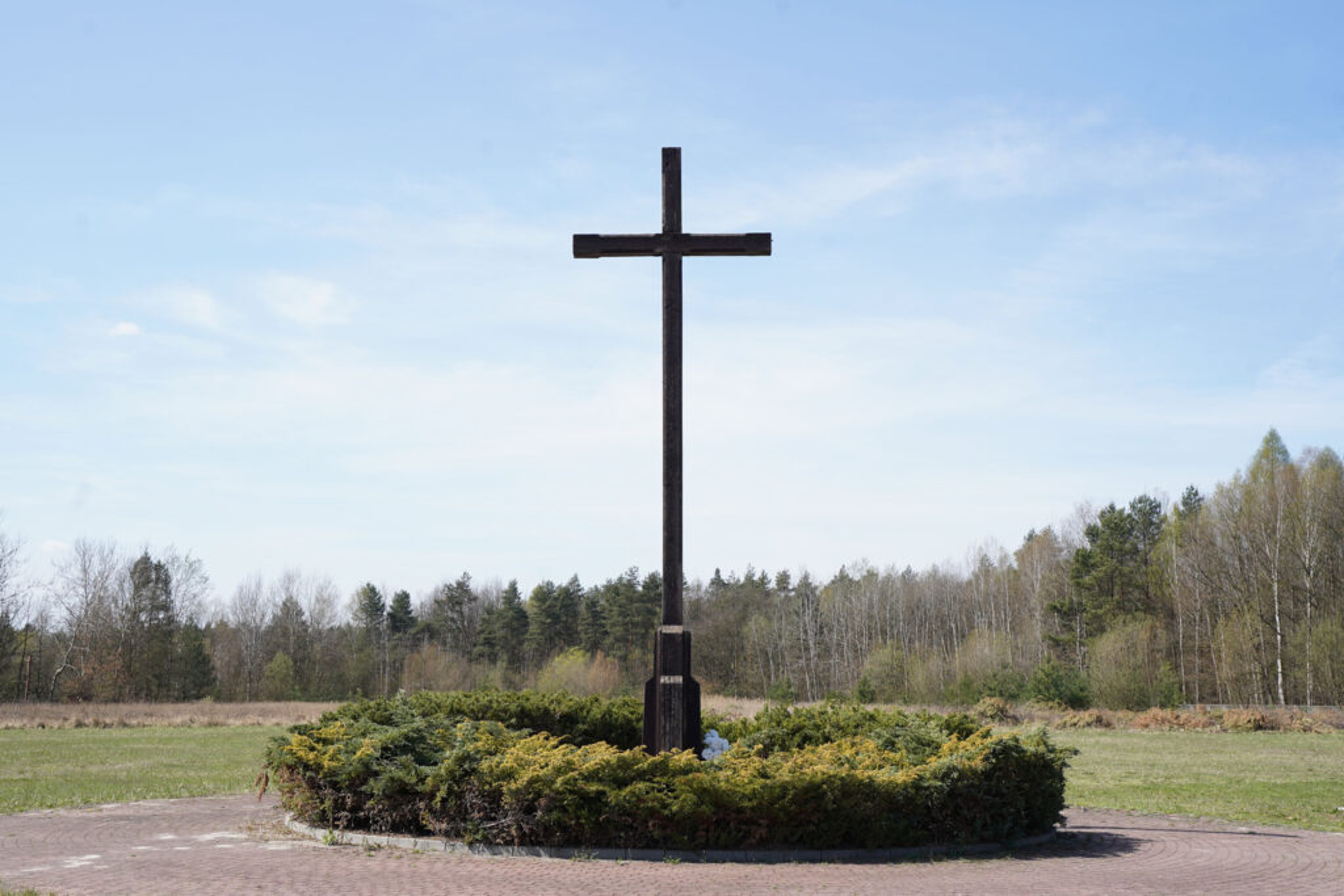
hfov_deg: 44.5
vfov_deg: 30.5
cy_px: 448
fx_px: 1643
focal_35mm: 44
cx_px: 672
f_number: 8
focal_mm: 44
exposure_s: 1/320
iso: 200
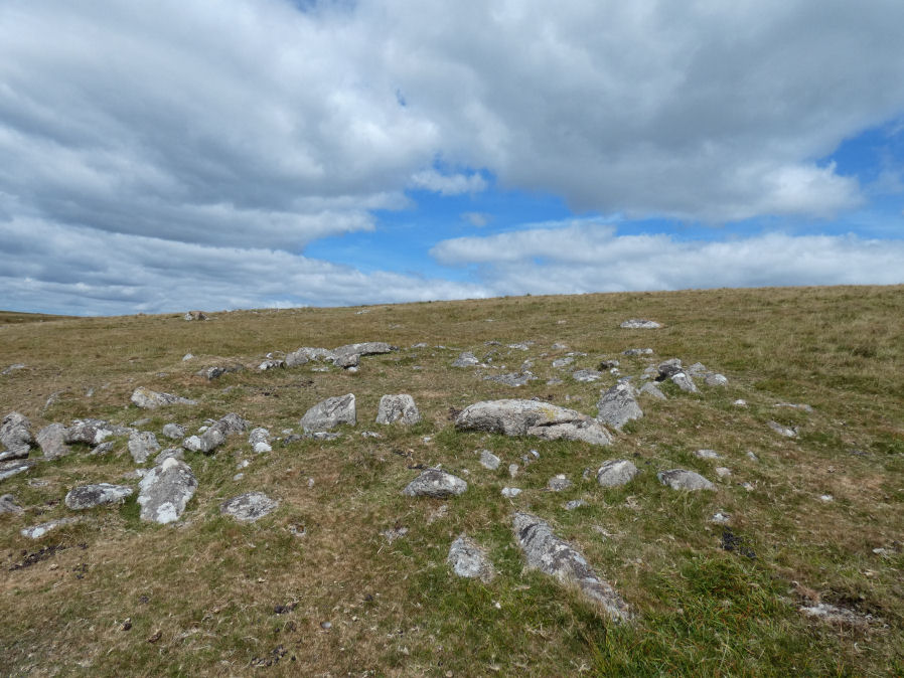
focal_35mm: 20
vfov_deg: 66.0
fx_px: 522
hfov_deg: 81.7
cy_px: 339
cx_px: 452
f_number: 4.5
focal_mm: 3.6
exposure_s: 1/1000
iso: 80
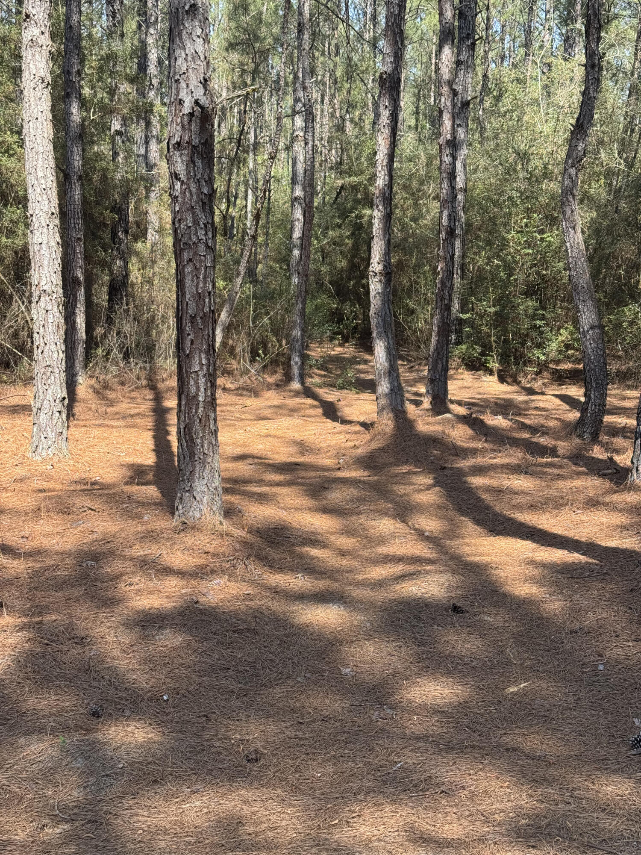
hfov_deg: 30.3
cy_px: 428
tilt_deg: -8.2
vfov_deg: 39.7
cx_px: 320
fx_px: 1185
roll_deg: -1.1
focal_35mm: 48
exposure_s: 1/678
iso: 64
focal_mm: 6.76
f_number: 1.78
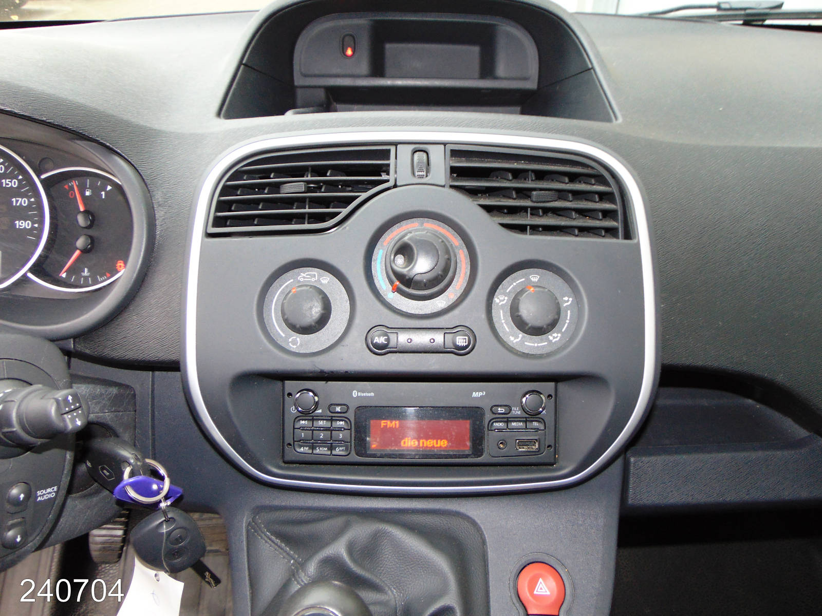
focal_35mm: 25
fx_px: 594
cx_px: 411
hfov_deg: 69.4
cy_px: 308
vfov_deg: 54.9
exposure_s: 1/30
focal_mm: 4.5
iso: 200
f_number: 3
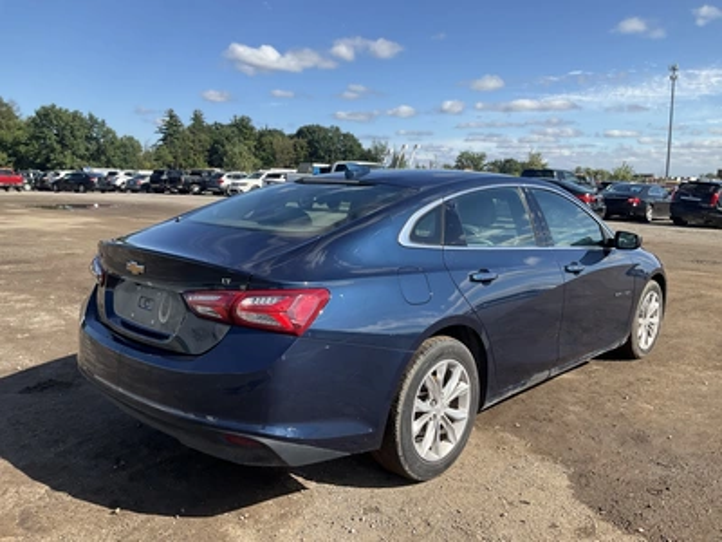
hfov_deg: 61.7
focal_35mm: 29
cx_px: 361
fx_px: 605
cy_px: 271
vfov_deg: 48.2
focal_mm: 3
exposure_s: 1/1377
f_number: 1.8
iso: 25
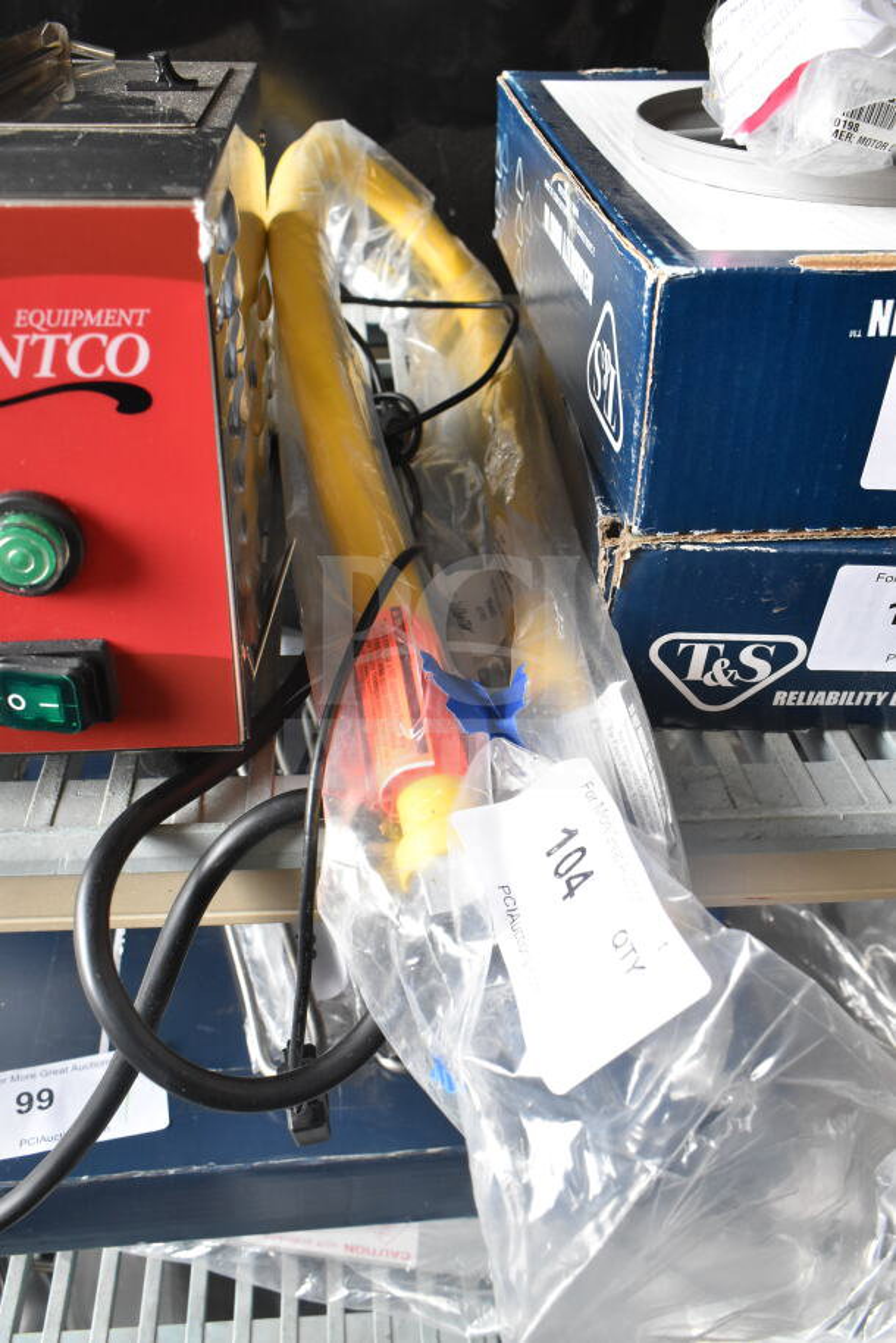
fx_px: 1231
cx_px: 448
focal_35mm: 33
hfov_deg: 40.0
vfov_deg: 57.2
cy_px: 672
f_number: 6.3
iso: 1600
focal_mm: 22
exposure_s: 1/160
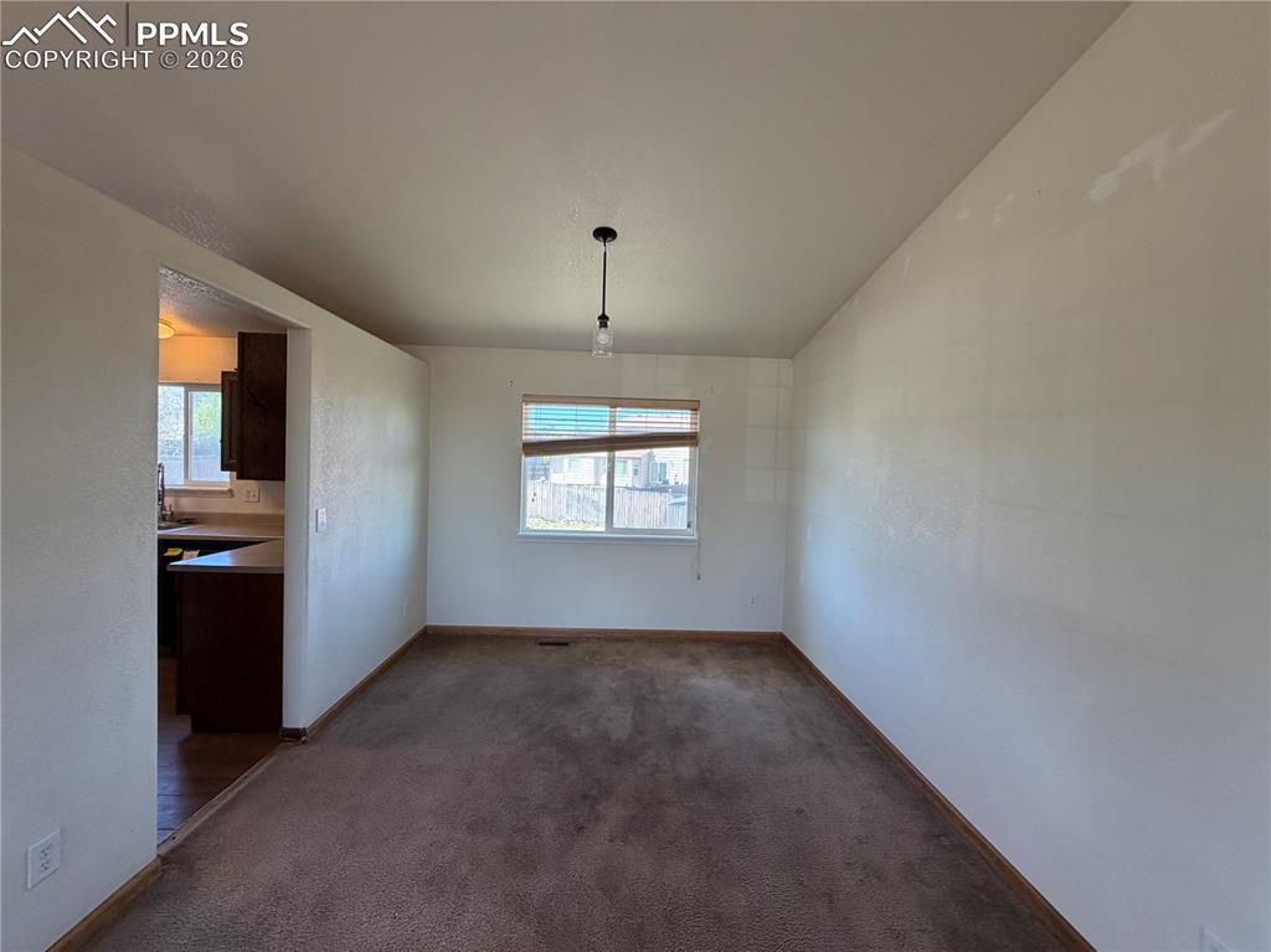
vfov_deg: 85.6
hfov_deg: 102.1
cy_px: 476
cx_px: 636
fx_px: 514
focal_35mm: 14
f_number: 2.2
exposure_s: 1/120
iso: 200
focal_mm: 2.22
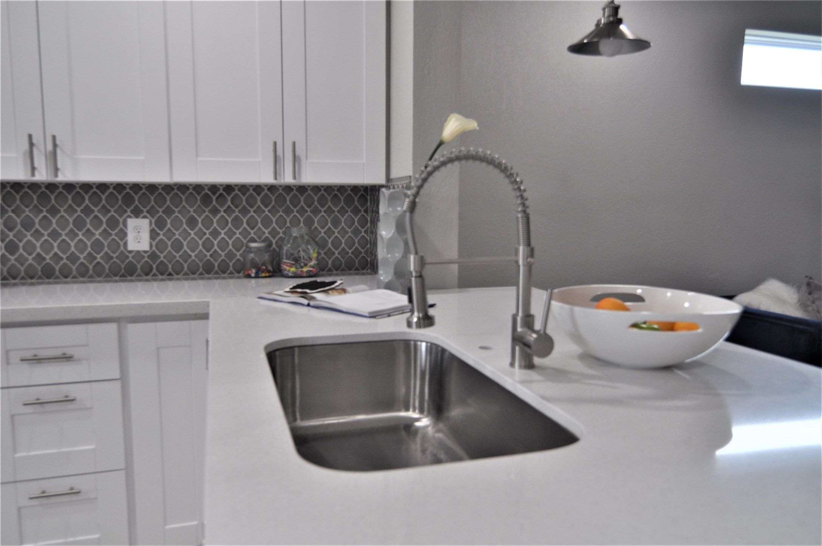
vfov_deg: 47.8
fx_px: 616
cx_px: 411
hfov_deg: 67.4
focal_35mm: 27
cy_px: 273
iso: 400
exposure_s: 1/80
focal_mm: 18
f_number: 4.5
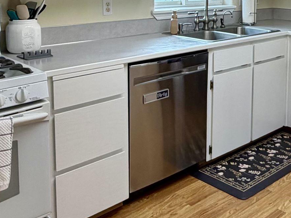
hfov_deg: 36.4
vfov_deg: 28.4
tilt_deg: -5.8
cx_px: 264
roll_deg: -1.3
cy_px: 18
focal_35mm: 49
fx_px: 412
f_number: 2.2
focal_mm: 2.22
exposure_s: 1/120
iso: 64
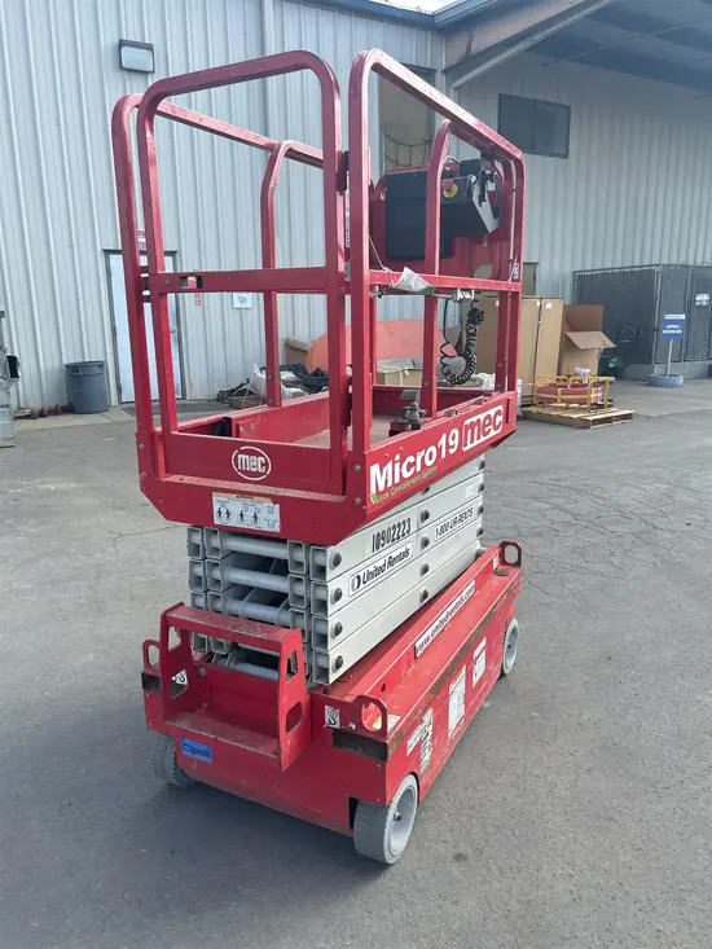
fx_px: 713
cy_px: 474
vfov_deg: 67.3
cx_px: 356
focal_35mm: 26
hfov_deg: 53.1
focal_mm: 5.7
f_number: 1.5
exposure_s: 1/1511
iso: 50
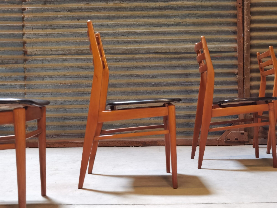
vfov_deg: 30.9
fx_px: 376
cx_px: 138
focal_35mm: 47
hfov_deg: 40.4
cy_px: 104
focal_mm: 6.71
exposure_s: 1/50
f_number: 1.9
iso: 400
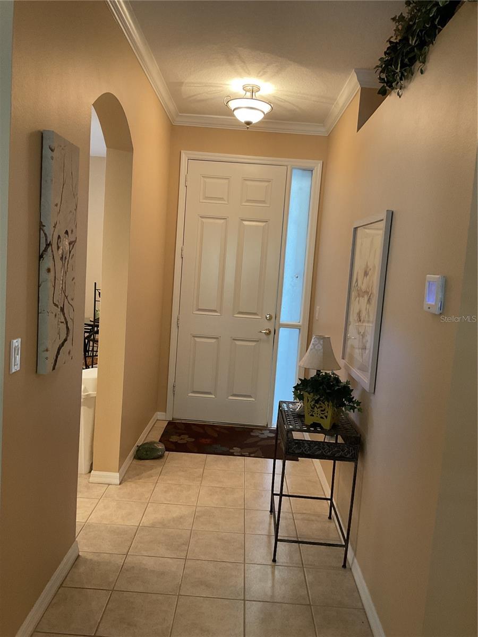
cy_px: 318
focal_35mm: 29
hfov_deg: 48.2
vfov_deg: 61.7
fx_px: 534
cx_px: 239
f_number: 1.8
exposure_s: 1/60
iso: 160
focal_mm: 3
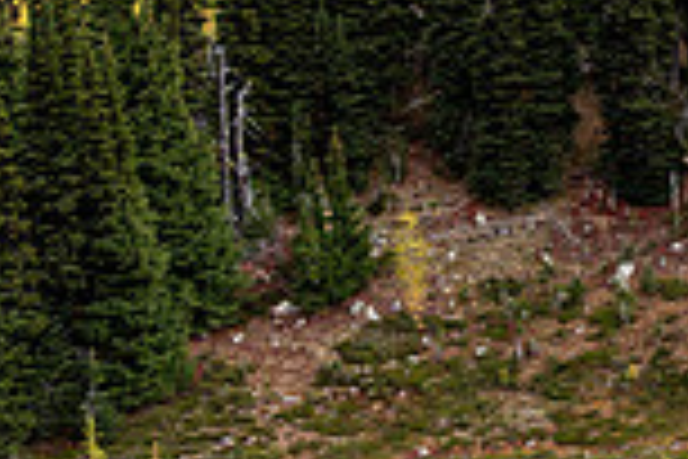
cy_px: -106
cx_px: 962
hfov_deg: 20.0
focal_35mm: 91
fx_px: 1739
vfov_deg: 14.5
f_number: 5
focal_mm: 24
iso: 100
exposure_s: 1/500
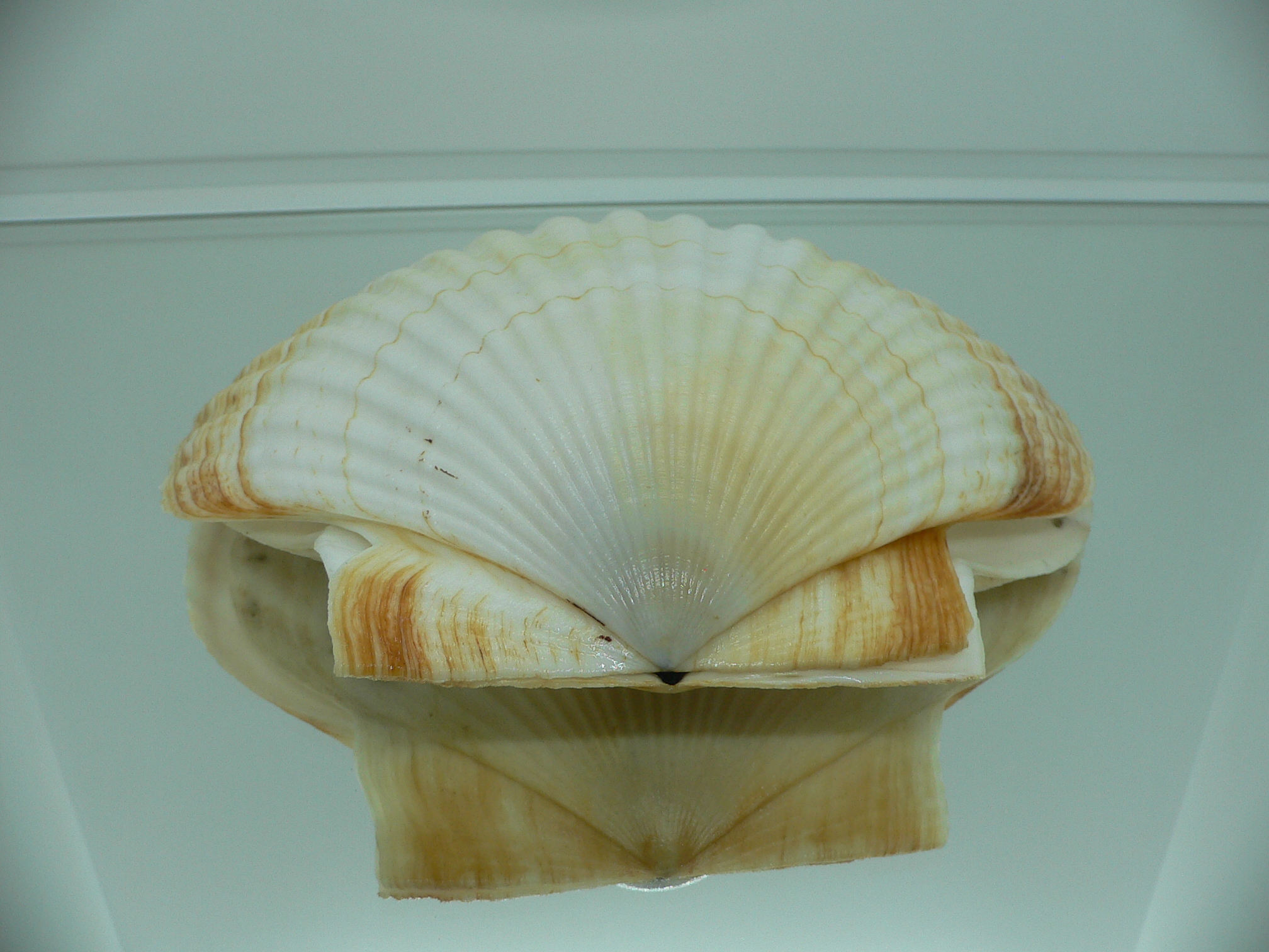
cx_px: 634
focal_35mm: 35
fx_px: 1283
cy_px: 476
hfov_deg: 52.6
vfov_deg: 40.7
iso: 80
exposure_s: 1/60
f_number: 2.8
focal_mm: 4.6
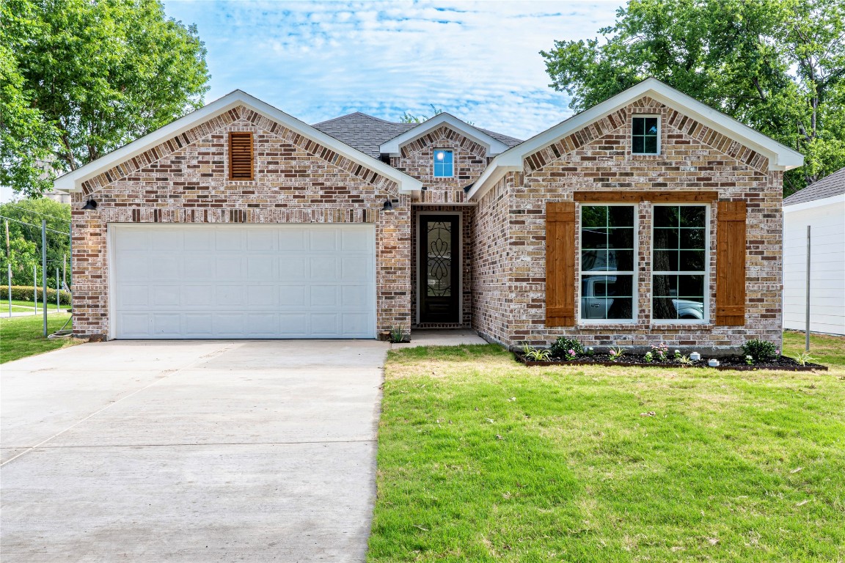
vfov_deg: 41.1
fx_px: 751
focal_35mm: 32
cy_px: 282
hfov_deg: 58.7
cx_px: 422
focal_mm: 32
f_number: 22
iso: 200
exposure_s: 1/15
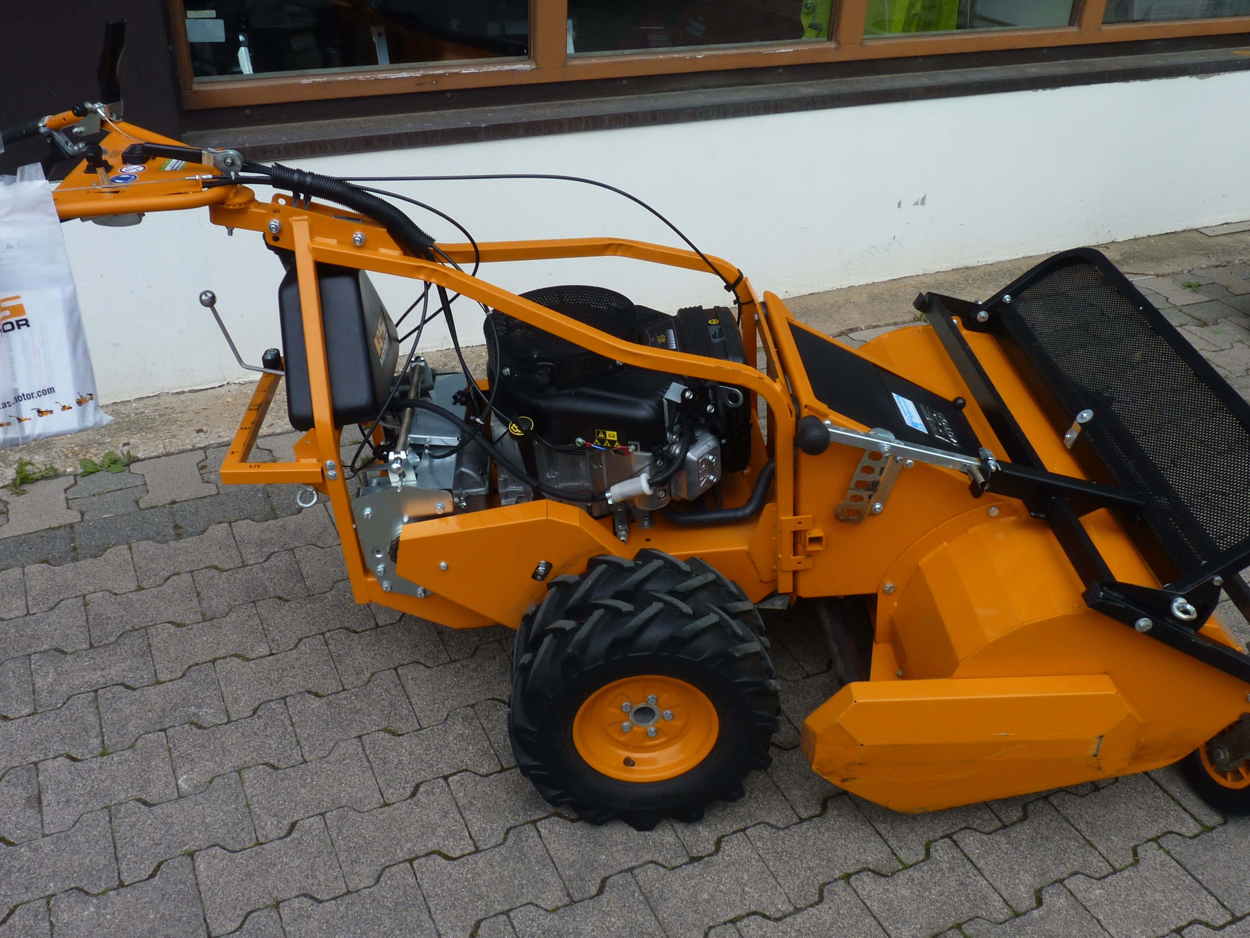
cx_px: 631
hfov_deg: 56.8
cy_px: 456
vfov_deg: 44.2
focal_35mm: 32
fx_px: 1155
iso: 80
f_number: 5
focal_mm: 4.8
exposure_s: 1/200
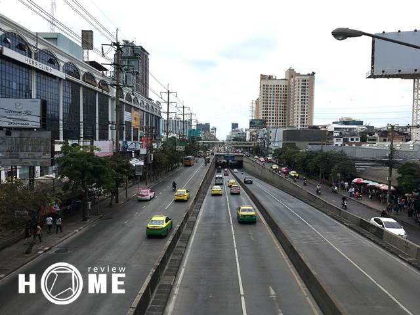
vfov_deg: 48.2
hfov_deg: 61.7
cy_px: 158
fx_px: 352
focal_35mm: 29
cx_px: 210
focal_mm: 4.15
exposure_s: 1/2137
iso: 25
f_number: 2.2
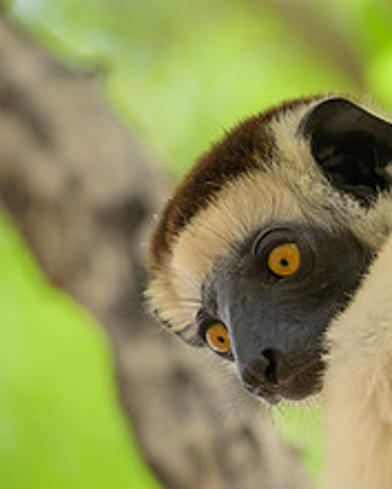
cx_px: 312
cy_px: 246
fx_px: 19782
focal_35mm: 1365
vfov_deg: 1.4
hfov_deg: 1.1
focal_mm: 400
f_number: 4
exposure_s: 1/800
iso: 1000
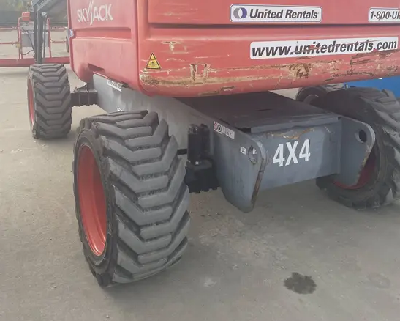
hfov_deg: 52.8
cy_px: 81
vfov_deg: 42.1
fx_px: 403
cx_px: 200
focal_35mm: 34
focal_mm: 4.2
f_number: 1.6
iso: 50
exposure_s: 1/1770
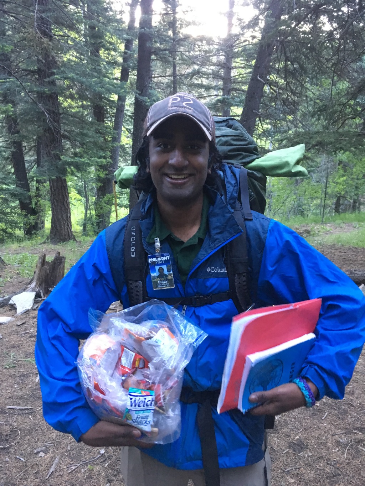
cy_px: 243
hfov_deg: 48.2
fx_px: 408
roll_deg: +2.2
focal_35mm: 29
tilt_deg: -12.5
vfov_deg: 61.7
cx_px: 182
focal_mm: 4.15
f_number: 2.2
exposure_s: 1/30
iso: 200
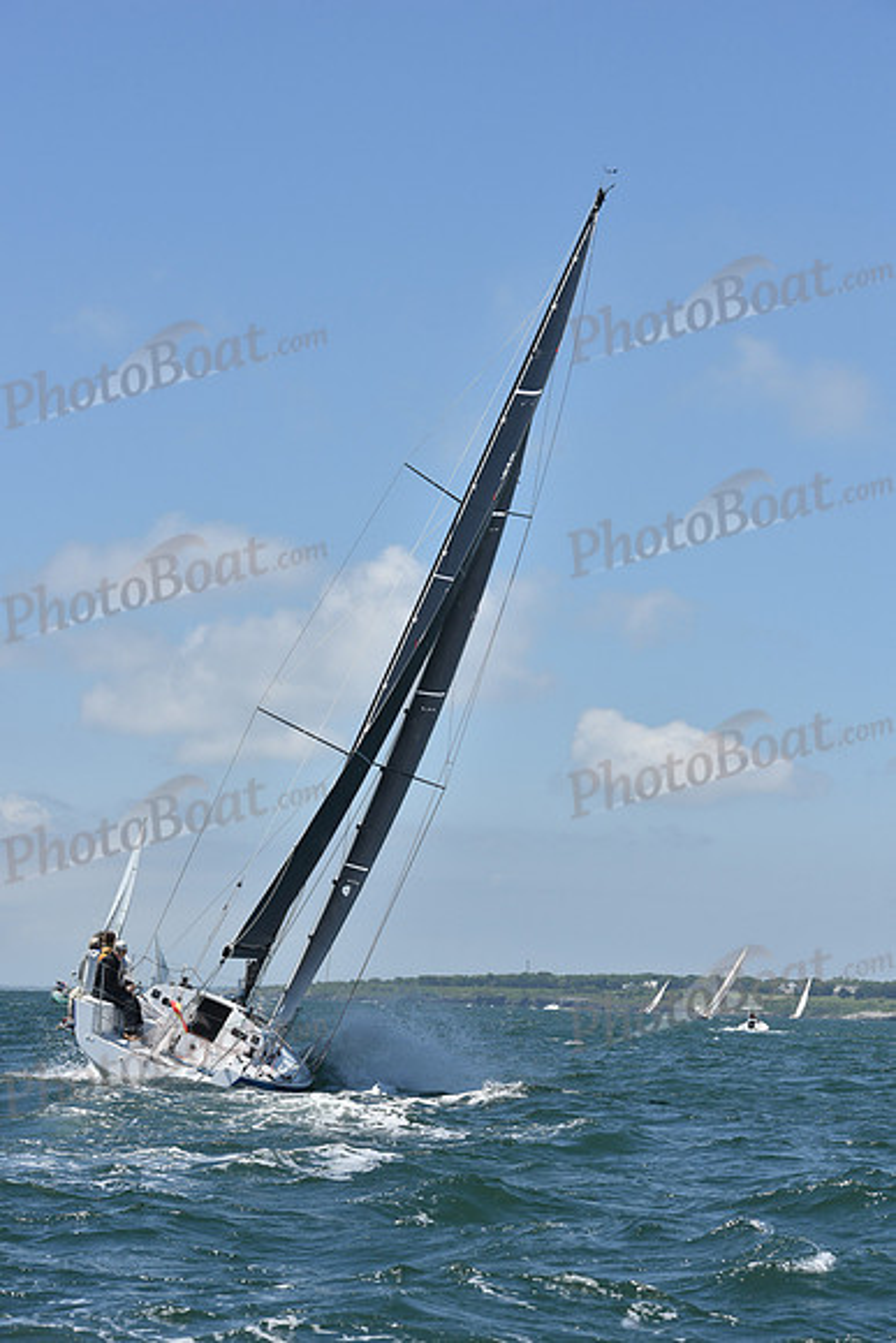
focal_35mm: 95
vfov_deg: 21.5
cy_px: 672
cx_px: 448
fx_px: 3544
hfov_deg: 14.4
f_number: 8
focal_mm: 95
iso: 250
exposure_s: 1/1250
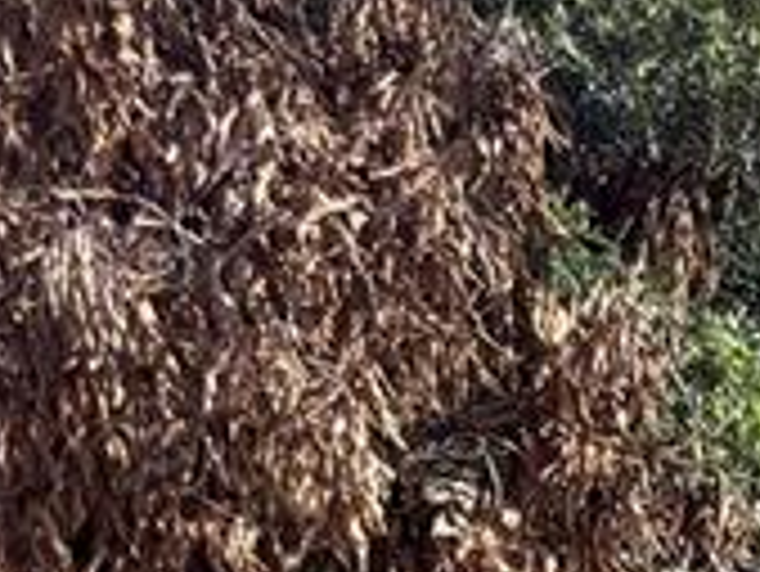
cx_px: 1983
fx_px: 3186
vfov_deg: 9.0
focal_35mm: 145
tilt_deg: -2.1
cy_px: 1500
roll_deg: +1.0
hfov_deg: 10.9
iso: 100
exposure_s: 1/1553
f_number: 1.78
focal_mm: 6.76
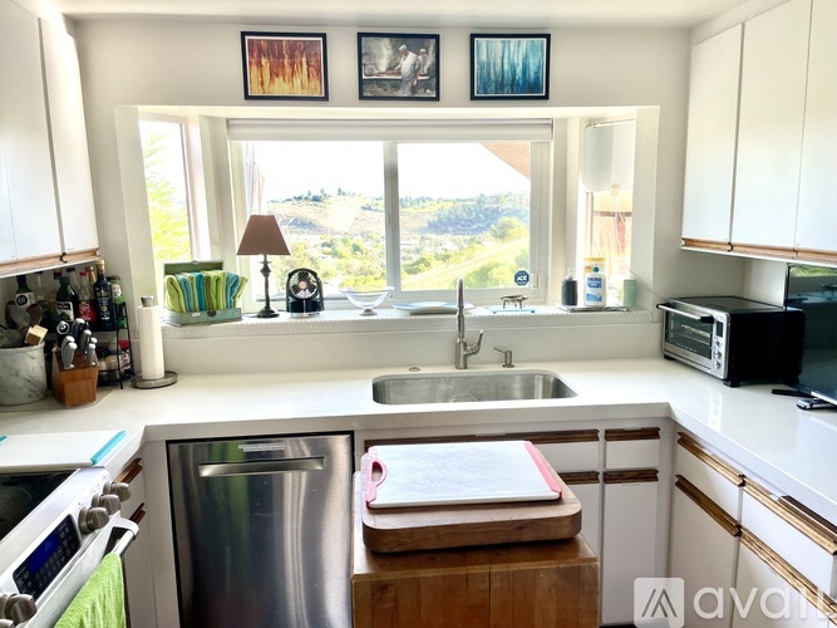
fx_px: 629
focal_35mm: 26
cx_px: 418
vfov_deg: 53.0
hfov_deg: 67.3
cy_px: 314
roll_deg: +1.4
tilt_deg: -9.8
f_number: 1.6
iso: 40
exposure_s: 1/121
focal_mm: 4.2
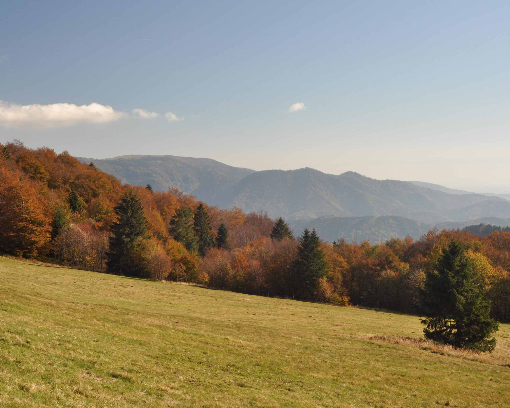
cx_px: 249
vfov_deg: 31.5
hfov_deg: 38.8
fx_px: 725
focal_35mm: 48
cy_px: 202
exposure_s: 1/160
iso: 200
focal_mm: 28
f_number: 8
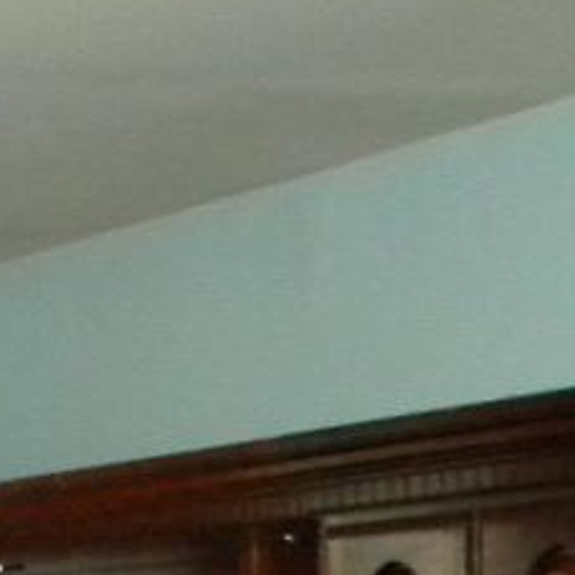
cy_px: 1137
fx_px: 2950
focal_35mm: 157
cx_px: -963
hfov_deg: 9.5
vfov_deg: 10.3
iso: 400
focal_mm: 5
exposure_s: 1/26
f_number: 3.5
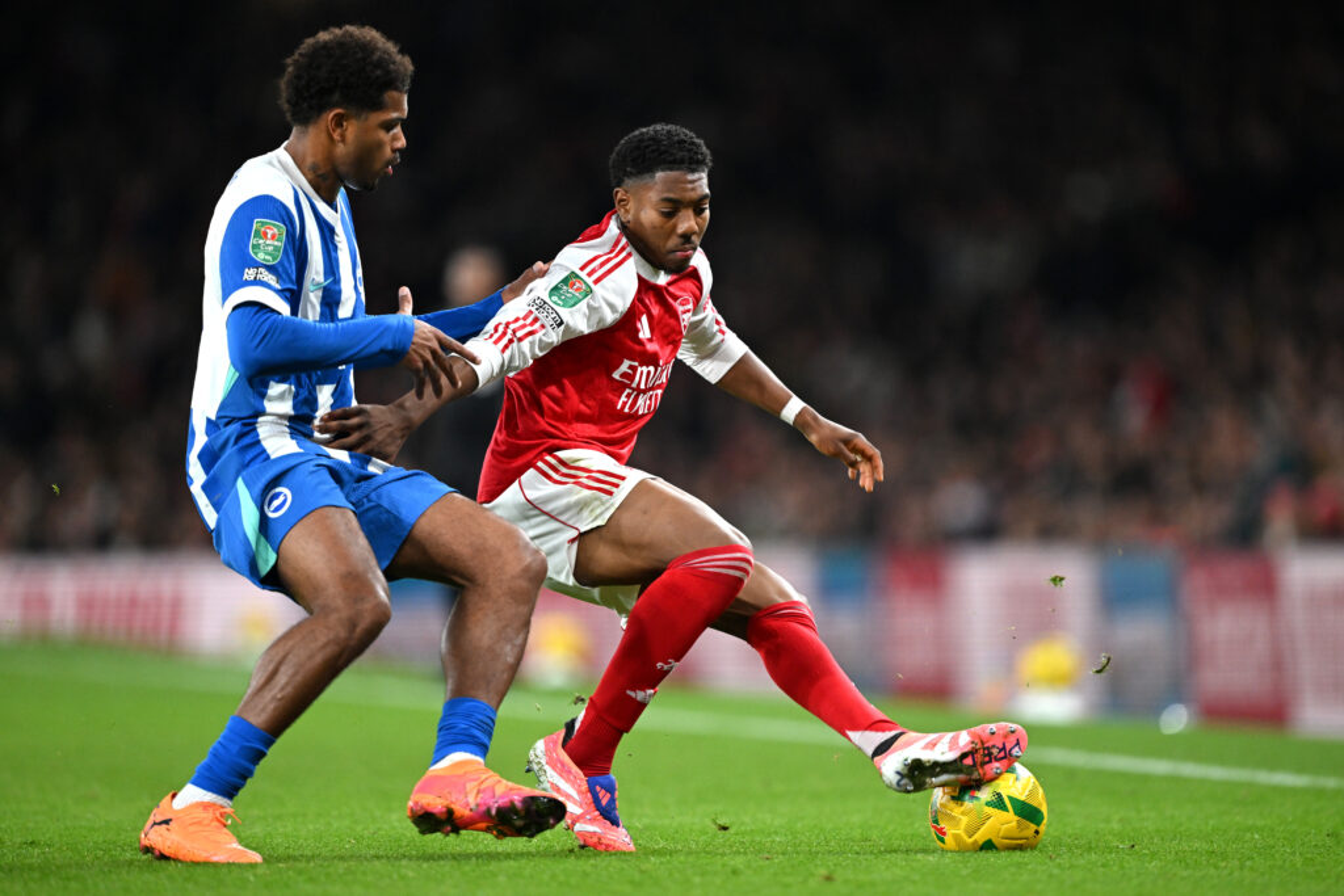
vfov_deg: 3.4
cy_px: 448
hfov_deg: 5.2
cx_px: 672
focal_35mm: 400
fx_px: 14934
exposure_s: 1/1600
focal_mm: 400
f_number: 2.8
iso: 2500
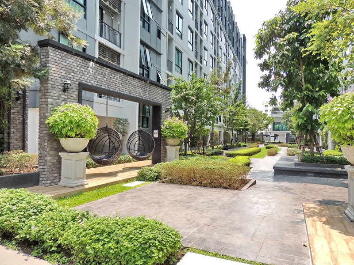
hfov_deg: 71.6
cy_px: 132
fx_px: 245
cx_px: 177
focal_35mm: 24
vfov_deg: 56.8
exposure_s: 1/500
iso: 100
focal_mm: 4.3
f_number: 3
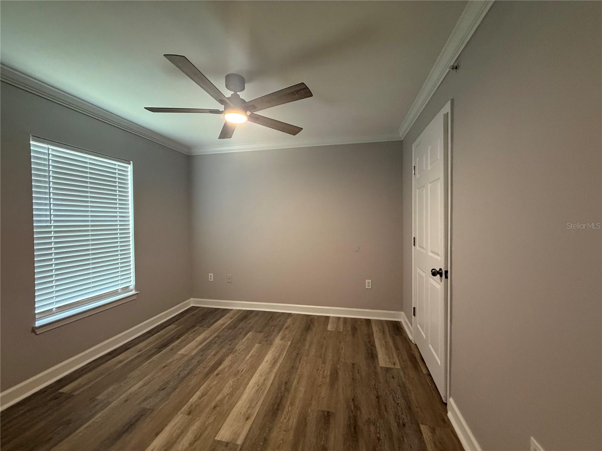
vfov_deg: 85.7
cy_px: 226
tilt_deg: -2.1
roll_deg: +0.9
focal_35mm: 14
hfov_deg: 102.1
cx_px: 301
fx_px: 243
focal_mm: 2.22
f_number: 2.2
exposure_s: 1/60
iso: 320
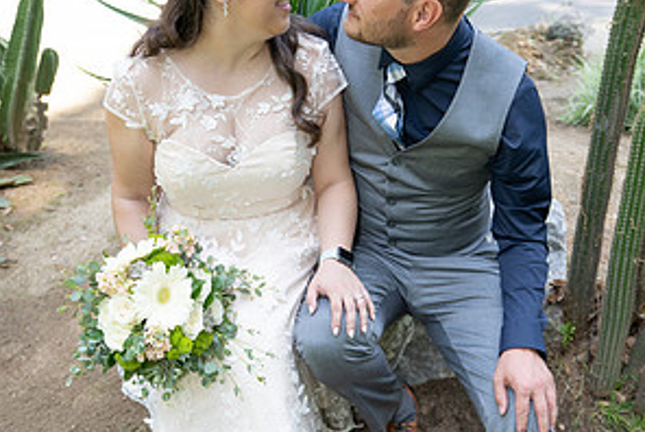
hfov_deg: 47.4
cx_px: 325
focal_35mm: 41
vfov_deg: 32.3
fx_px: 735
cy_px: 305
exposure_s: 1/250
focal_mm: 27
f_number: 3.5
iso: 250
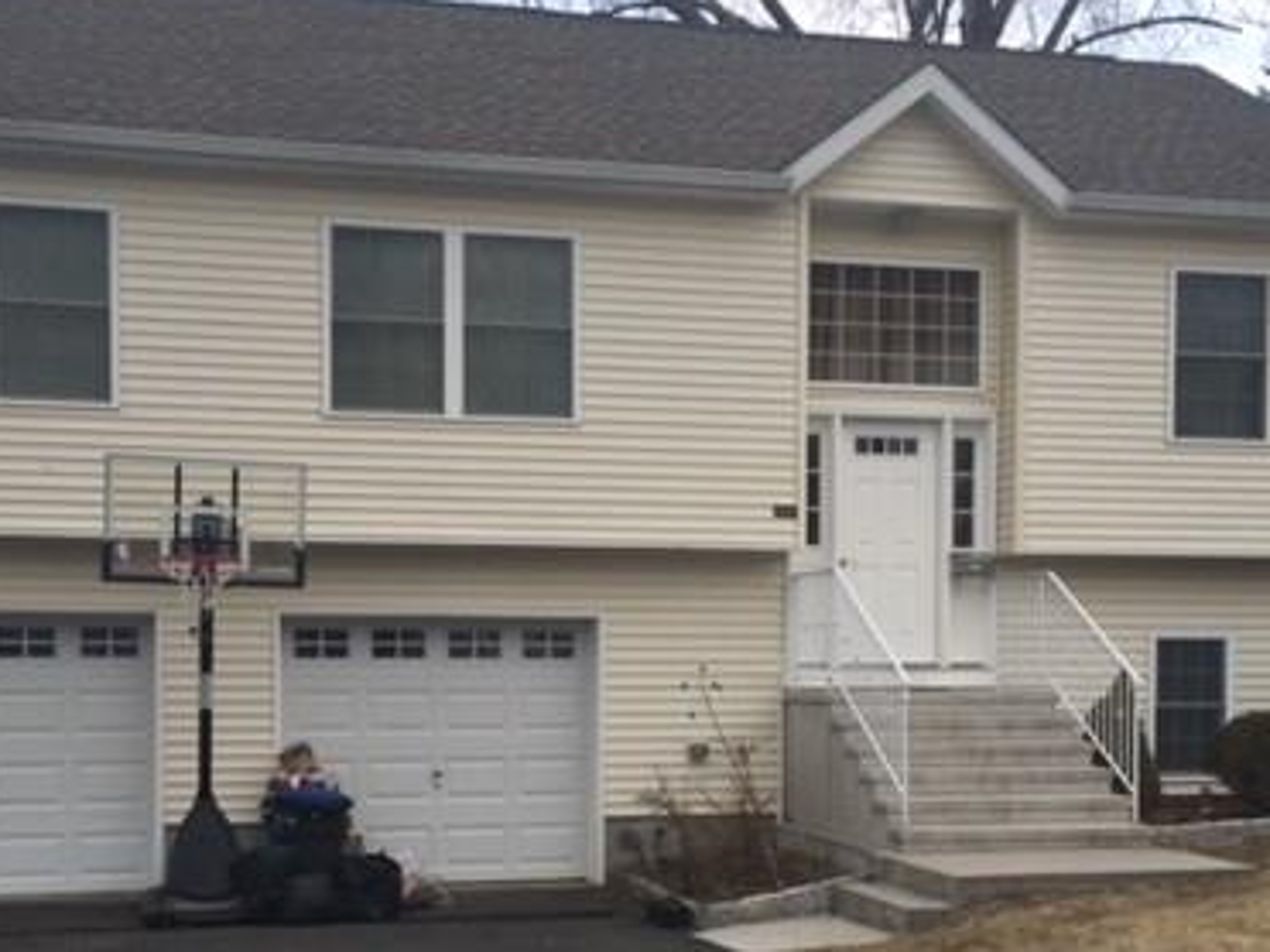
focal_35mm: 50
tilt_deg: -2.6
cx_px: 640
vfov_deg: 28.8
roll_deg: -1.3
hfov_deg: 38.2
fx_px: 1834
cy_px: 681
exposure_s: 1/120
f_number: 2.2
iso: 32
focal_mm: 4.15
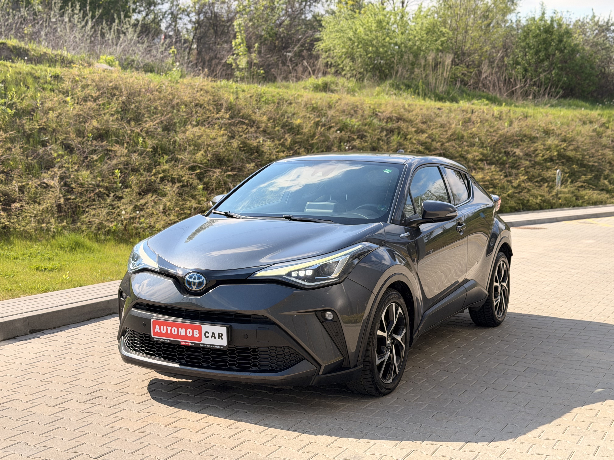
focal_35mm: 48
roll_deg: -0.8
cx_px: 307
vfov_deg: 30.3
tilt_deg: -5.9
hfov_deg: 39.7
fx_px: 851
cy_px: 230
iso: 64
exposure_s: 1/2342
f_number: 1.78
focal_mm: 6.76
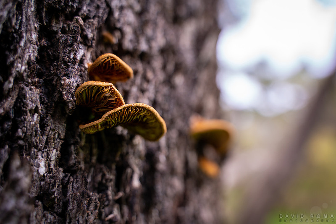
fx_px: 327
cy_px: 134
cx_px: 207
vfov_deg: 37.7
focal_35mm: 35
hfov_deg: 53.9
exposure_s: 1/60
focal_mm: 28
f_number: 4.5
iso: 250
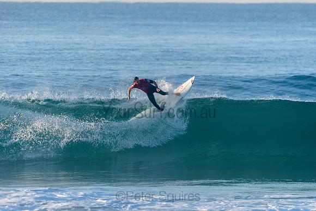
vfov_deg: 2.8
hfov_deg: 4.1
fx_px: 4391
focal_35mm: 500
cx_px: 158
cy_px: 106
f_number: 5.6
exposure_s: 1/2000
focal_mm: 500
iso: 450
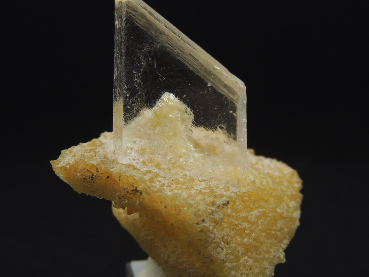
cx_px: 169
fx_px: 629
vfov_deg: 24.8
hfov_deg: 32.7
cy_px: 150
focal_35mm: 59
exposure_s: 1/320
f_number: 3.5
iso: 100
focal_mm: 8.3
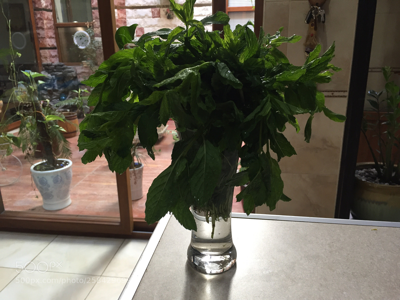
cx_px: 200
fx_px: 335
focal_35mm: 29
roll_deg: +0.1
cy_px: 150
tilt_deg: -16.2
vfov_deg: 48.2
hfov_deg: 61.7
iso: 80
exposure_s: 1/33
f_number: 2.2
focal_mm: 4.15
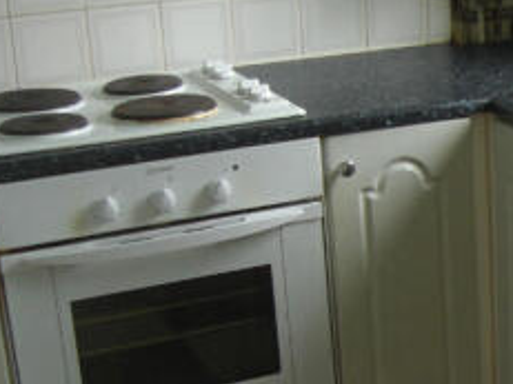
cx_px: 598
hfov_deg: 19.4
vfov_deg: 15.3
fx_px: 1422
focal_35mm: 96
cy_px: 283
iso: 200
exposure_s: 1/125
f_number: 2.8
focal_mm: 7.9
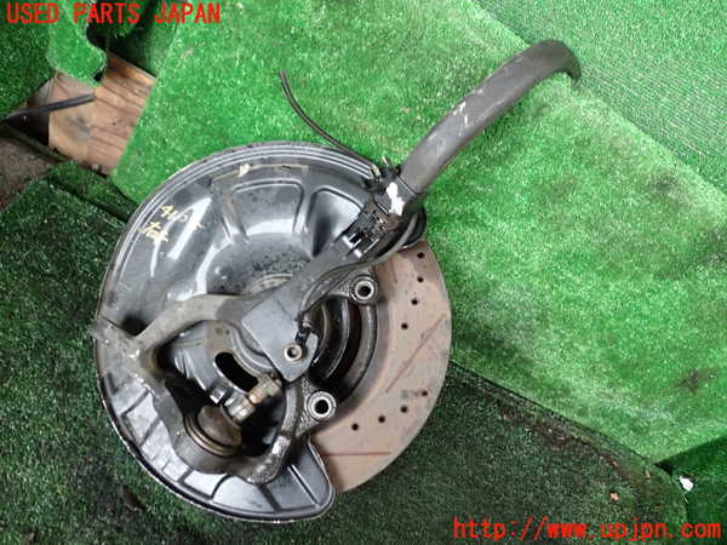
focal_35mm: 30
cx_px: 364
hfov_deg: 60.0
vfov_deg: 46.8
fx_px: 630
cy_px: 272
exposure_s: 1/30
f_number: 2.3
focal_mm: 5.4
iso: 400
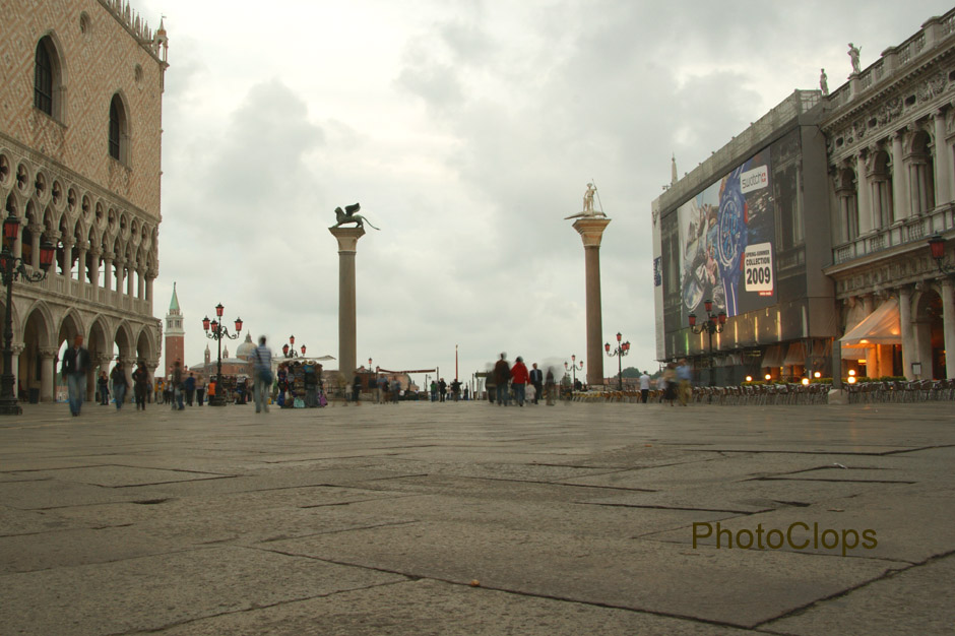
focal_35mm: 30
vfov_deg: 43.6
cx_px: 478
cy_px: 318
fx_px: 796
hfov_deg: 61.9
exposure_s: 1/1.25
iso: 100
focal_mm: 20
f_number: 18
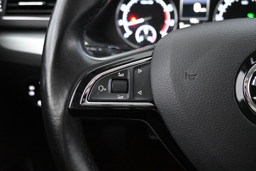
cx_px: 128
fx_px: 208
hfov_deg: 63.2
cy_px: 86
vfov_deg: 44.6
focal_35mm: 29
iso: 11400
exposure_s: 1/30
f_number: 3.8
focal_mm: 19.5
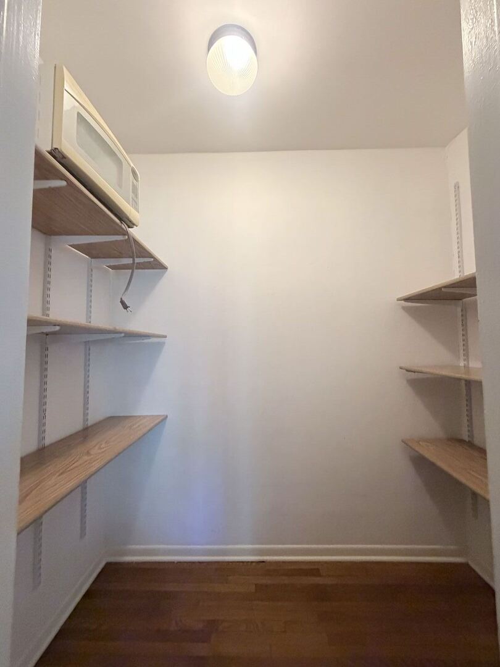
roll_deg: +0.0
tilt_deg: +3.5
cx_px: 250
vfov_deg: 102.1
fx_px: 270
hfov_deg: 85.7
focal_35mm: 14
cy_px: 334
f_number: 2.2
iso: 800
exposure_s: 1/60
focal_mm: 2.22
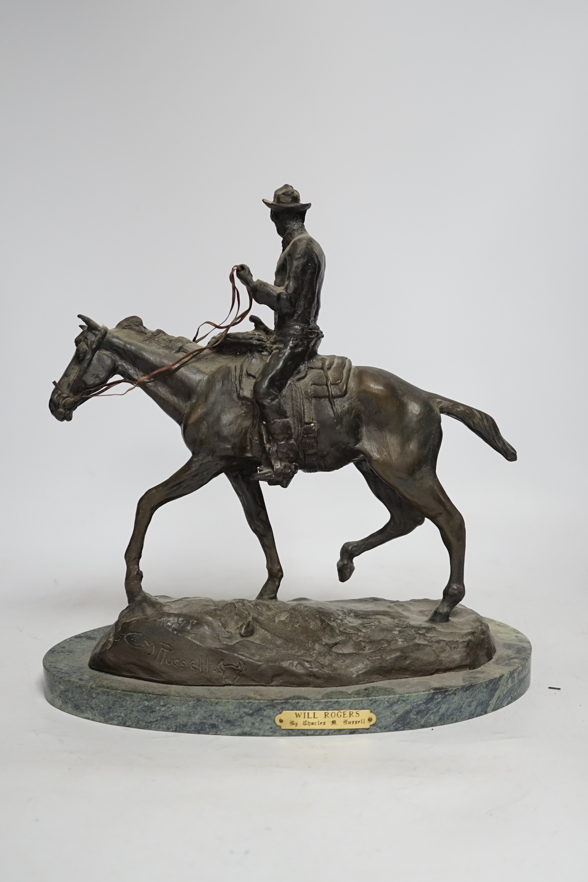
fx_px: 1103
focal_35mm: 45
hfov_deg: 29.9
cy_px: 441
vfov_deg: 43.6
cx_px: 294
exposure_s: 1/60
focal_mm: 30
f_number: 3.5
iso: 400
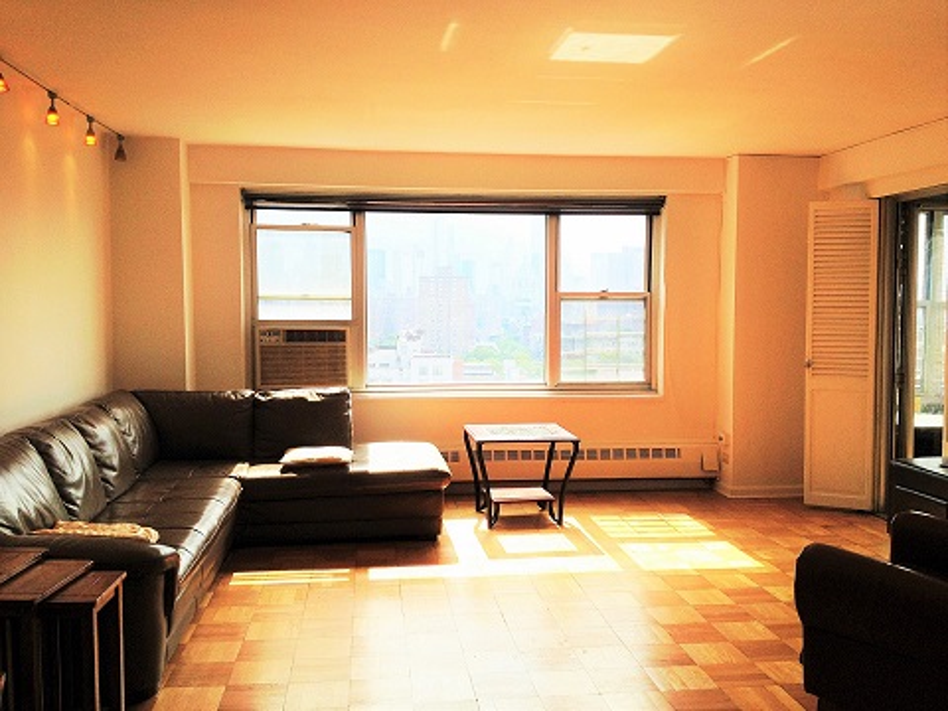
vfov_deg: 40.7
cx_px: 474
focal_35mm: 35
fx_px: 959
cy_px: 356
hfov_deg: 52.6
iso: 50
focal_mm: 4.28
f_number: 2.4
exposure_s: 1/409
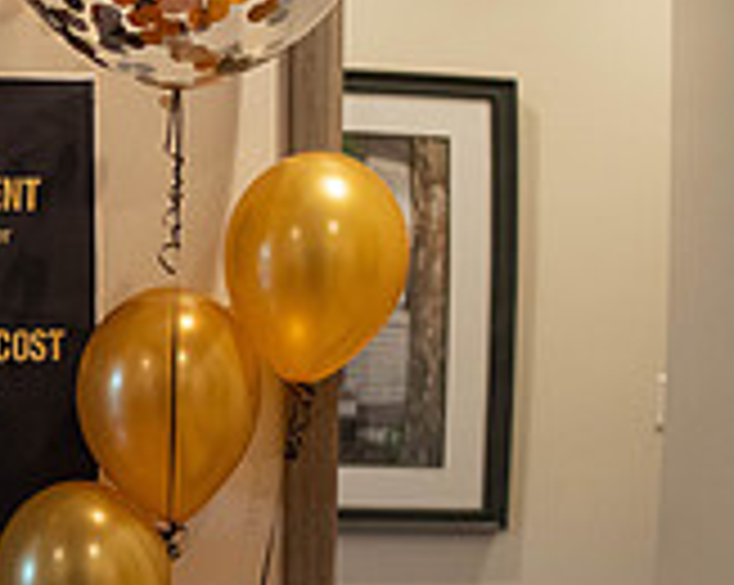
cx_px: -513
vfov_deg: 9.1
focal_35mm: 169
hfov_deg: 10.8
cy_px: 259
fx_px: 3667
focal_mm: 50
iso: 1250
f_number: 2.8
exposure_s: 1/160
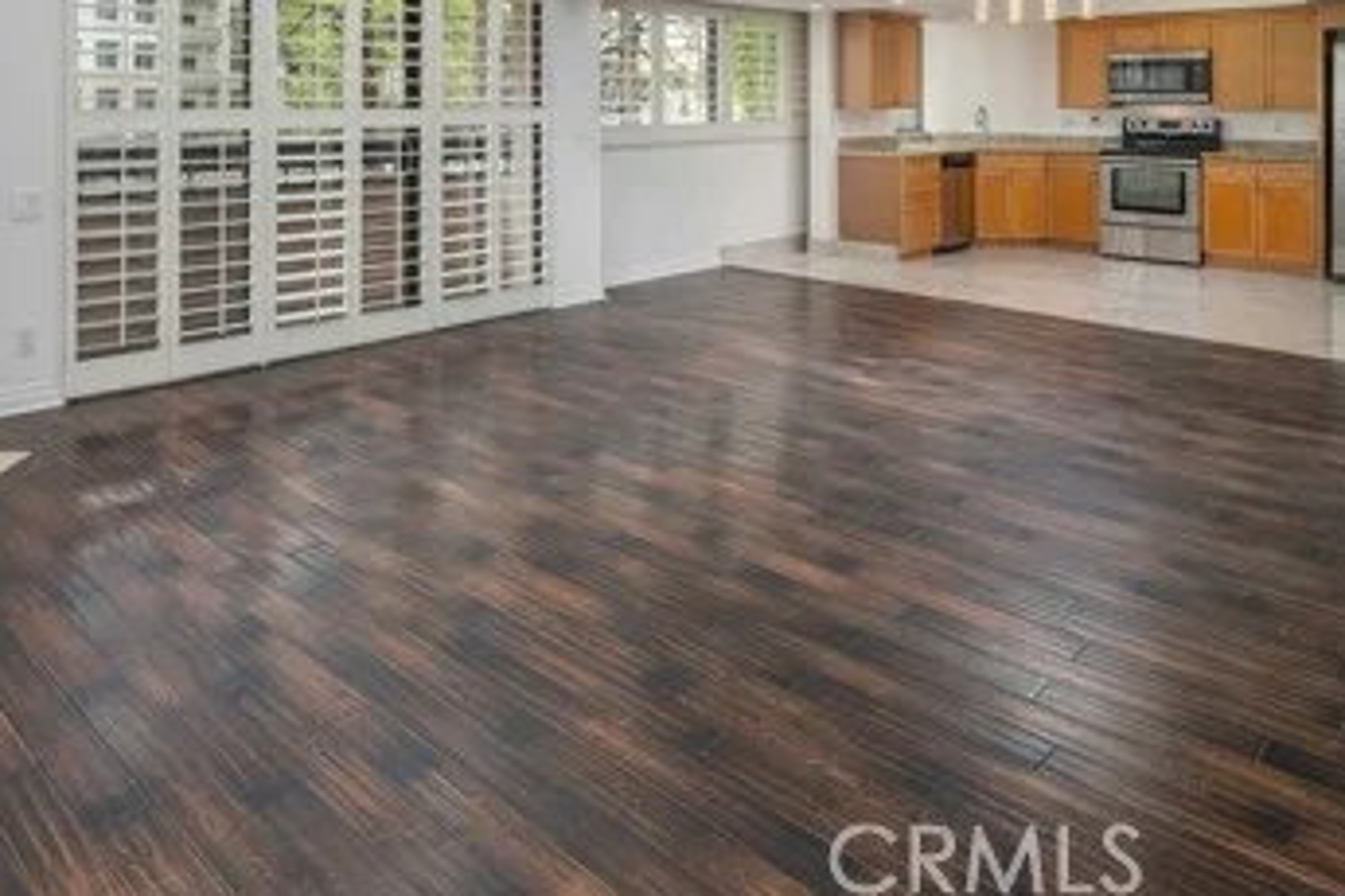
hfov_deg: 68.9
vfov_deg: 44.9
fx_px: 971
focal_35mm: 26
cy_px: 84
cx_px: 557
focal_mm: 14
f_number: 9
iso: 320
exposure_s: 1/160
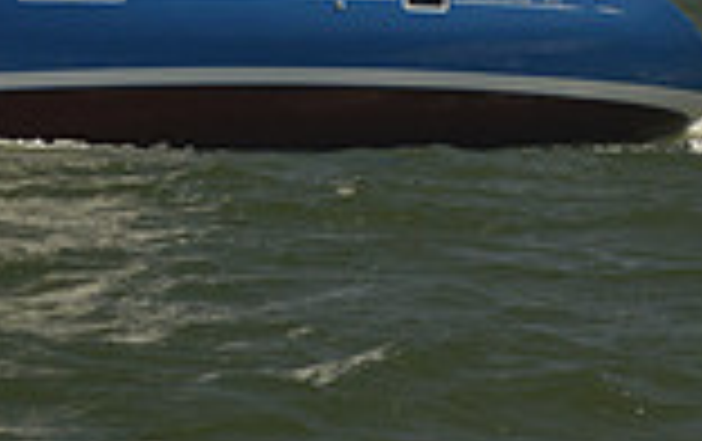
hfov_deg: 7.9
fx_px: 5077
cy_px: -824
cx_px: -11
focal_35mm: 265
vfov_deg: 4.8
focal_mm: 70
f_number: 9
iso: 280
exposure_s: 1/1000
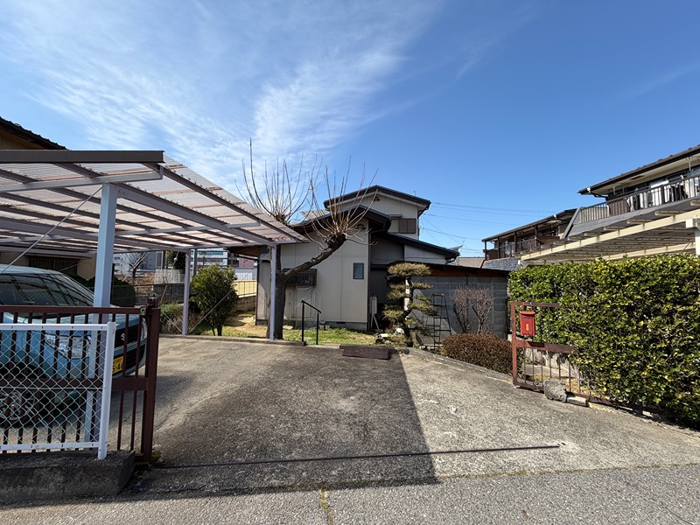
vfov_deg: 85.7
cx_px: 350
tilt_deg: +2.7
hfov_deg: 102.1
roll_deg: -0.8
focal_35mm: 14
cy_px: 262
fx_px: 283
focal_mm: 2.22
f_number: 2.2
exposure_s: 1/770
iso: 25
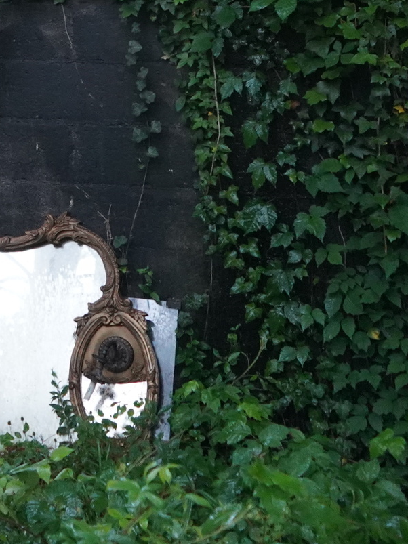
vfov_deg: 18.0
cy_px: -131
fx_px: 1619
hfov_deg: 12.9
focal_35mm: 103
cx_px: -356
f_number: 3.5
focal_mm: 28
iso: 5000
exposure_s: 1/160
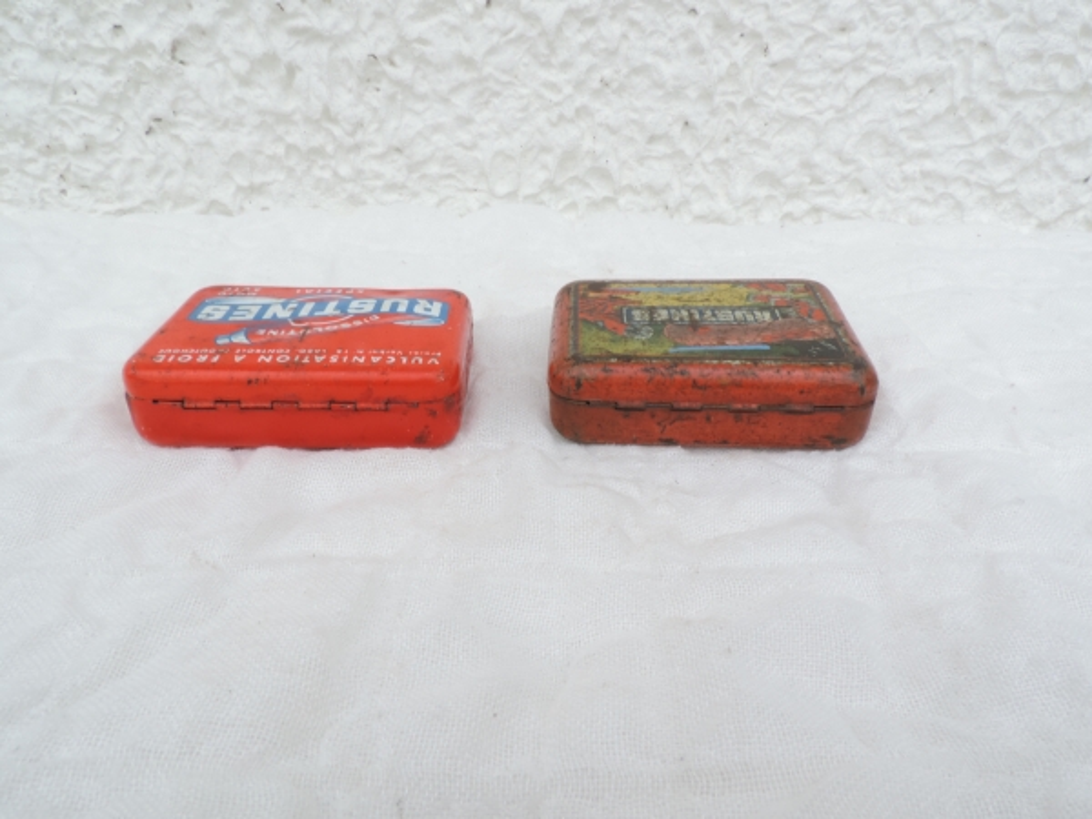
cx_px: 546
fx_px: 757
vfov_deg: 56.8
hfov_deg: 71.6
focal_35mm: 24
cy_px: 410
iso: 80
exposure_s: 1/60
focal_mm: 4.3
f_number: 8.3
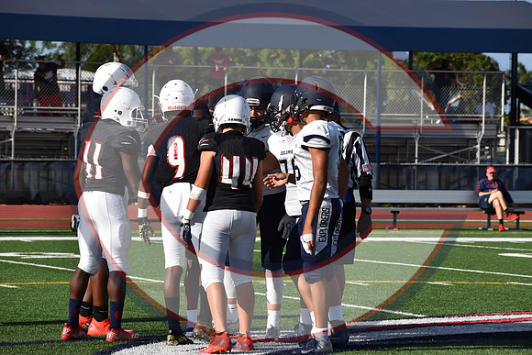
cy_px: 178
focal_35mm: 195
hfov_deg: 10.5
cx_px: 266
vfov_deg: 7.0
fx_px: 2882
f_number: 7.1
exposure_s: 1/2000
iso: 400
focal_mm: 130
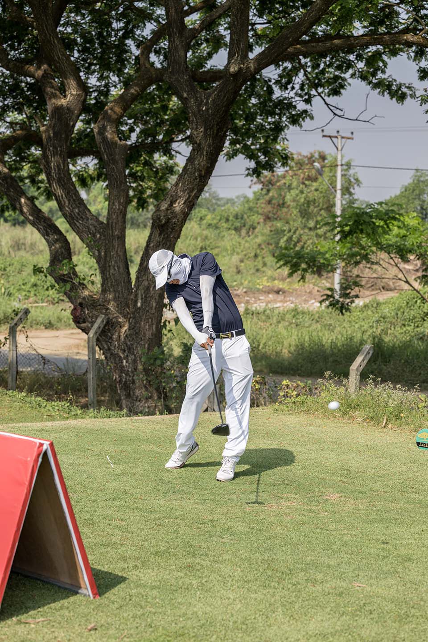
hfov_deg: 19.5
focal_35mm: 70
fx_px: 1248
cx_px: 214
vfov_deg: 28.8
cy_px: 321
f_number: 4
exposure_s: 1/2500
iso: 280
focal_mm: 70
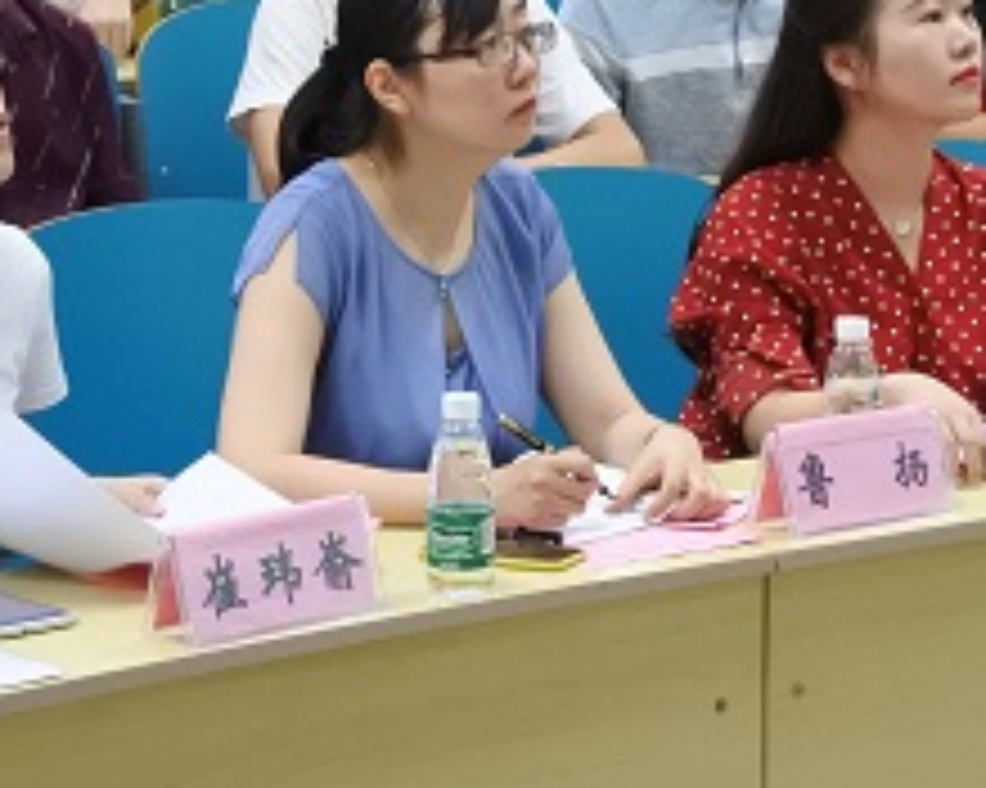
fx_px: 4521
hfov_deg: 12.4
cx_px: 619
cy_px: 320
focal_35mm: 155
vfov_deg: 10.0
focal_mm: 24.4
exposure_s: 1/60
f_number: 5.3
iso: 3600
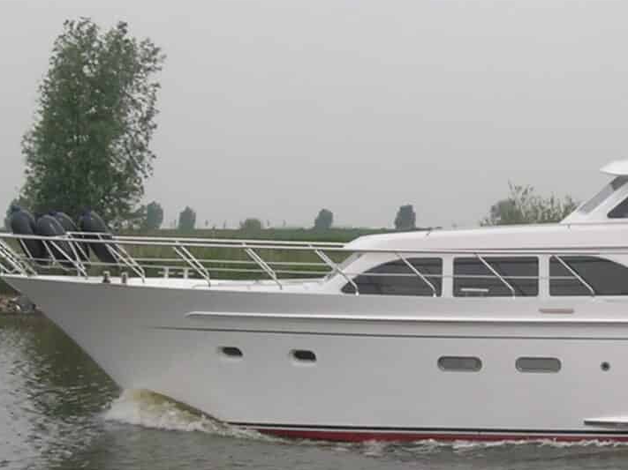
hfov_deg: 15.5
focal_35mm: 126
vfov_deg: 11.7
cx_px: 501
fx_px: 2285
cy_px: 318
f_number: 7.6
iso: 50
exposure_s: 1/255
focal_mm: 7.2
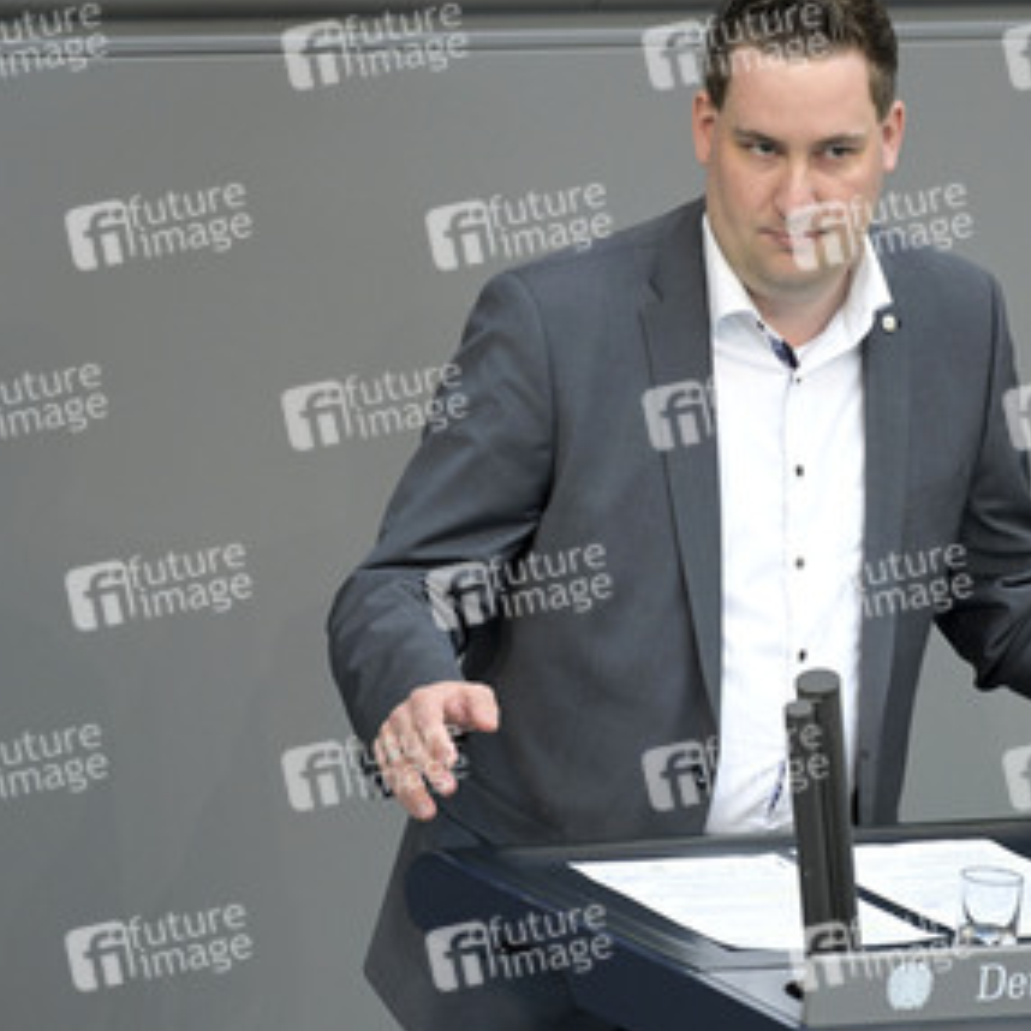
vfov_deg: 3.2
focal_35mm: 550
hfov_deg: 3.2
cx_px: 784
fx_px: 18533
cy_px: 497
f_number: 5.6
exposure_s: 1/400
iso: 8000
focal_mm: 410
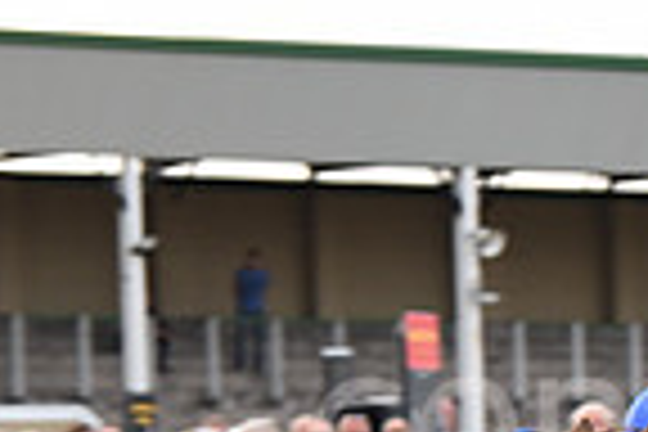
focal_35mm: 443
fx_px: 7973
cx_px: 904
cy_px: 709
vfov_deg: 3.1
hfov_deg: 4.6
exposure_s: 1/500
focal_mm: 110
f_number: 5.6
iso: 800
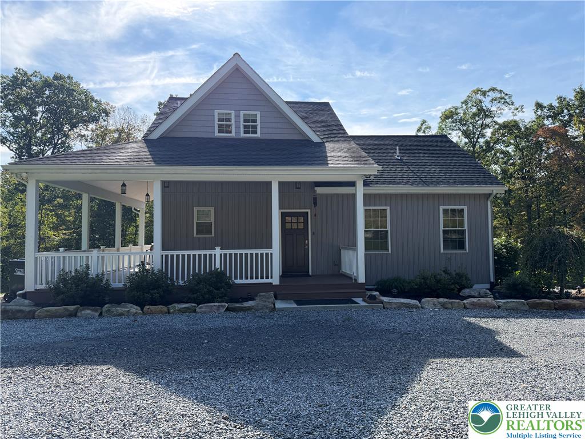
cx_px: 292
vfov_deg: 56.8
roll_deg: +1.1
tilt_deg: +3.4
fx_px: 406
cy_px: 220
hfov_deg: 71.6
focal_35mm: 24
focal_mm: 6.76
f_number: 1.78
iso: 100
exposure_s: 1/3021
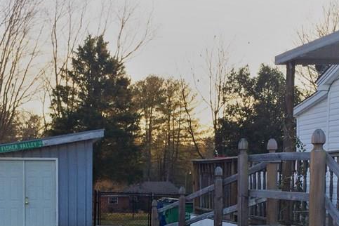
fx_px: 603
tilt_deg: -4.5
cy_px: 220
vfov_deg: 20.6
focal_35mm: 64
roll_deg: +0.8
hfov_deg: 31.4
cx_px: 157
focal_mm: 4.15
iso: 32
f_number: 2.2
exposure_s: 1/348
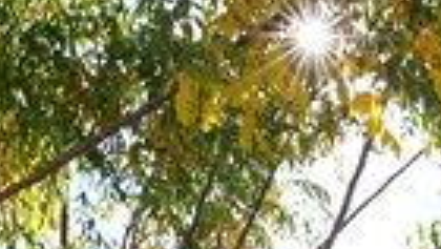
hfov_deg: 16.2
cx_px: 438
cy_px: 1034
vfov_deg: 6.9
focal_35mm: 130
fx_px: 1521
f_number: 10
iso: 250
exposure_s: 1/100
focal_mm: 16
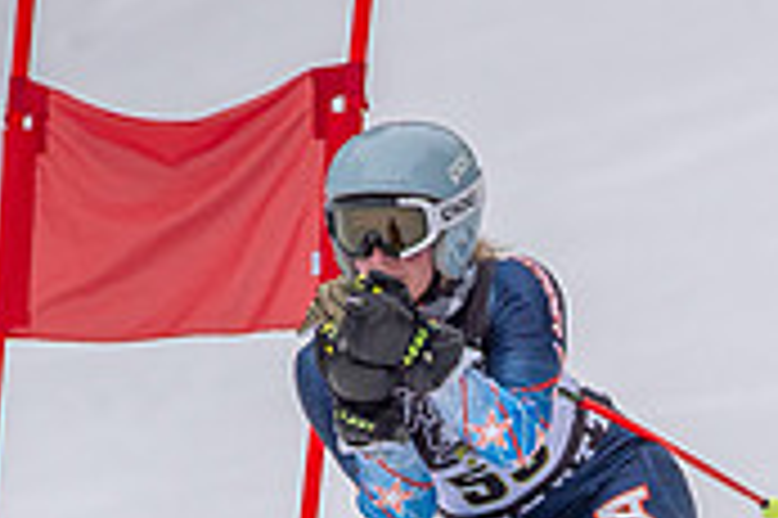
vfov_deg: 0.9
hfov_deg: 1.4
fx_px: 31824
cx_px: 598
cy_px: 640
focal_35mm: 1474
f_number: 6.3
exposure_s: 1/4000
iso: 2000
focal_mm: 440
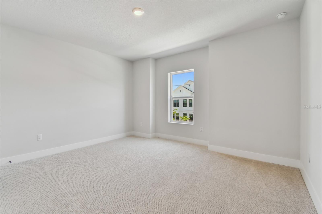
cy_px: 107
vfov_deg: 77.3
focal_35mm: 15
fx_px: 134
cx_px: 161
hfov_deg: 100.4
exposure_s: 1/60
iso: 100
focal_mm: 10
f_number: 7.1
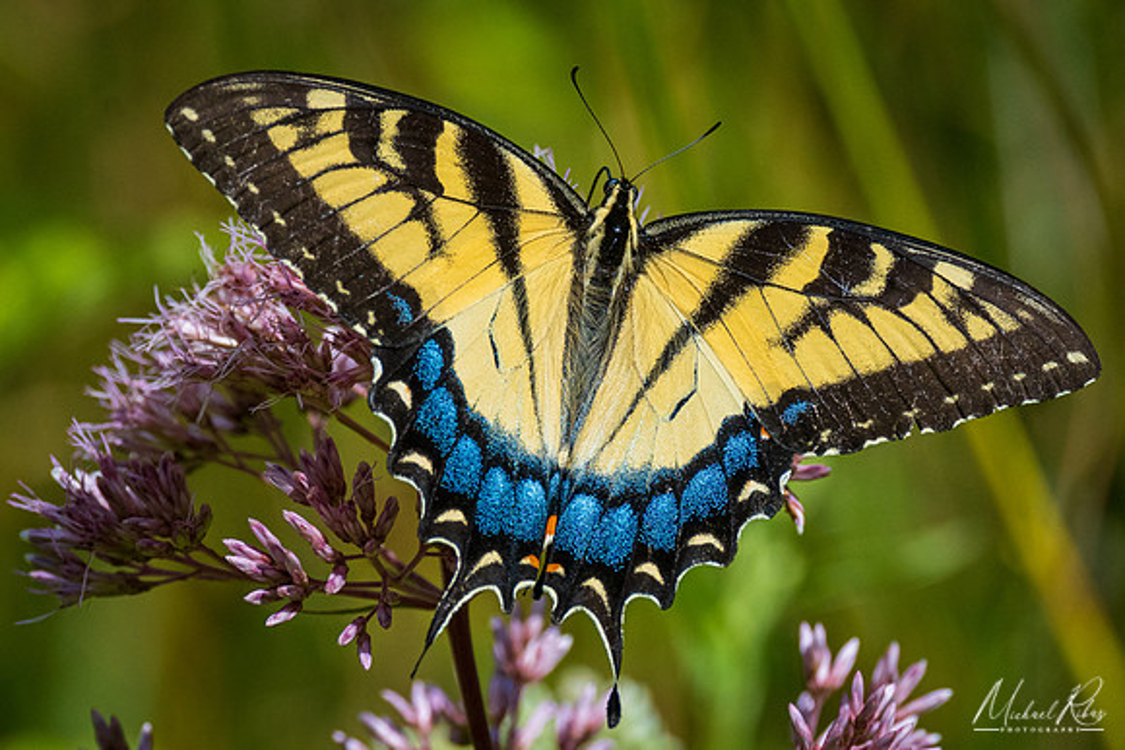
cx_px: 547
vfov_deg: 3.8
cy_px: 245
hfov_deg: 5.7
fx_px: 11368
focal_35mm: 364
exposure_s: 1/3200
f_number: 8
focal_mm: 180
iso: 800
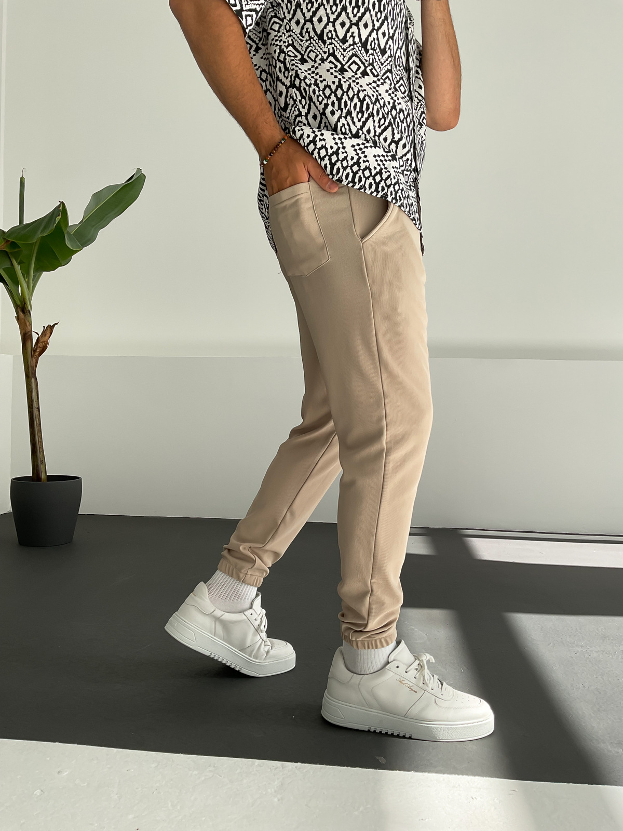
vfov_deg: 61.7
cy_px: 416
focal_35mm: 29
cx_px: 312
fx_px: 696
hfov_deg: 48.2
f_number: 1.8
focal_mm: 3
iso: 16
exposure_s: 1/540
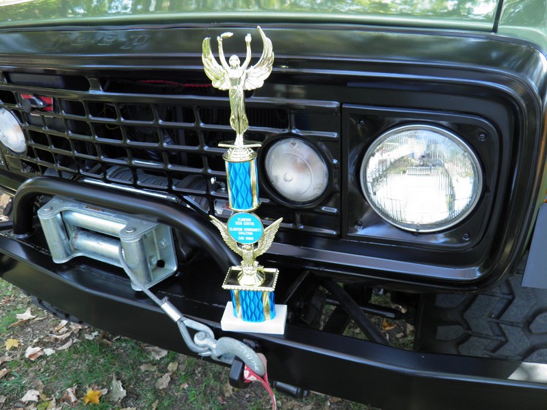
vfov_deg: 49.7
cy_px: 205
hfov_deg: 63.4
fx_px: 442
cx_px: 274
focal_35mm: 28
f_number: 2.8
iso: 50
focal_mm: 4.9
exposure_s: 1/30
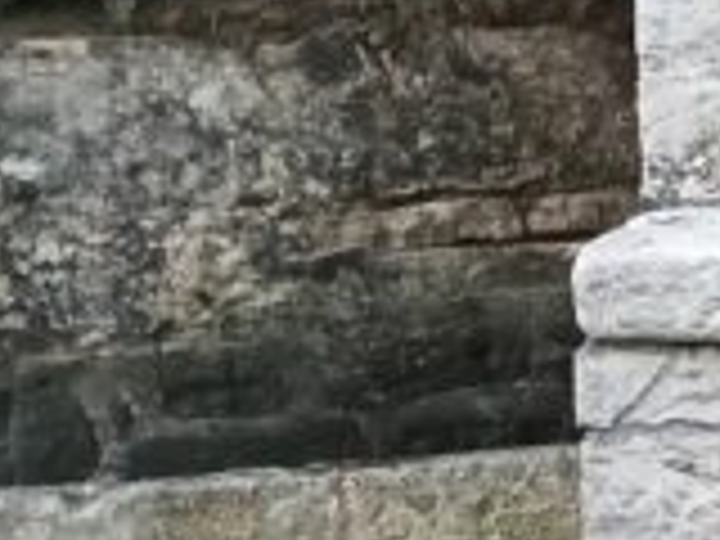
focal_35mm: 114
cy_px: 27
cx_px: 1436
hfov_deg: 14.4
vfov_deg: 12.9
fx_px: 2371
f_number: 1.8
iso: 819
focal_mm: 4.05
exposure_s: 1/33.3
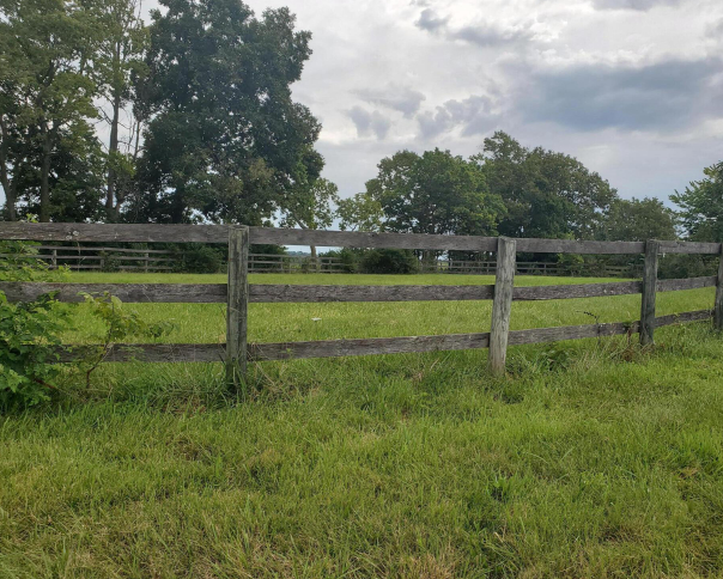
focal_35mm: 28
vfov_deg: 51.6
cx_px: 376
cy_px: 297
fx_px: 600
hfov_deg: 62.2
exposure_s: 1/1732
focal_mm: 4.3
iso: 50
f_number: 2.4
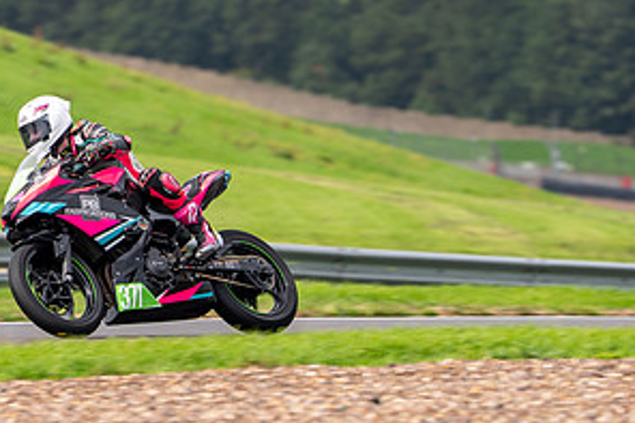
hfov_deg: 3.2
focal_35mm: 649
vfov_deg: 2.1
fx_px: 11441
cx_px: -11
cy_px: 20
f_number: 6.3
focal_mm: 300
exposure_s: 1/400
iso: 125
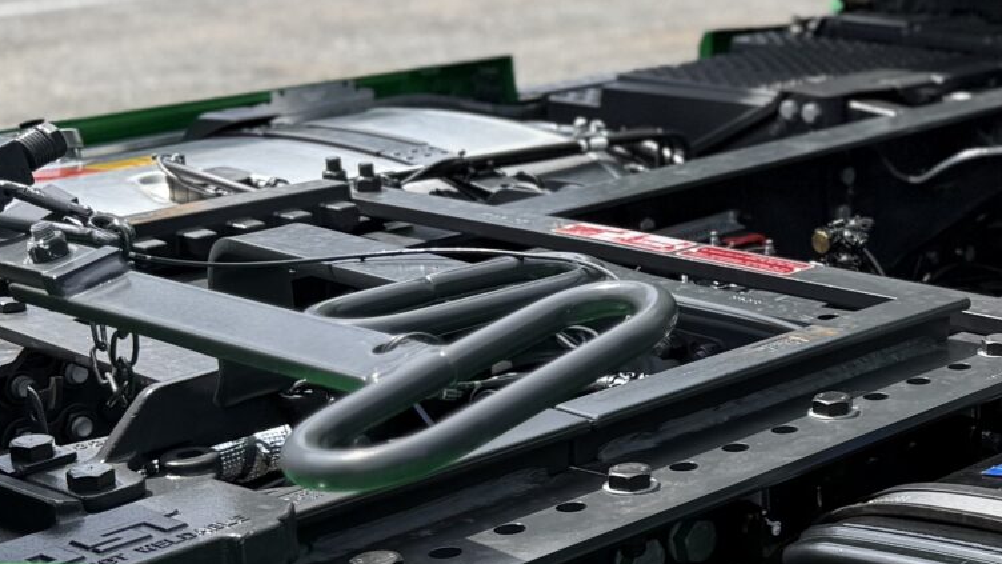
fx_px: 2365
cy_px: 272
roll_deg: -0.1
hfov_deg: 22.3
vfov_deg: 13.6
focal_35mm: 89
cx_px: 1153
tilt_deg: -13.3
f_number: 1.78
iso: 80
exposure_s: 1/2110
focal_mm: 6.76
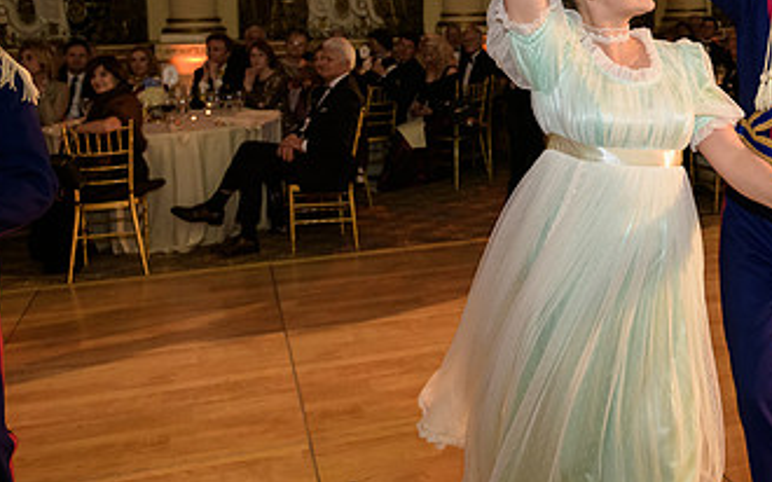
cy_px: 78
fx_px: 904
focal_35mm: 43
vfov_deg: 29.0
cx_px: 587
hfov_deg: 44.5
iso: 1600
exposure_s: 1/160
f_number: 3.2
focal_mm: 24
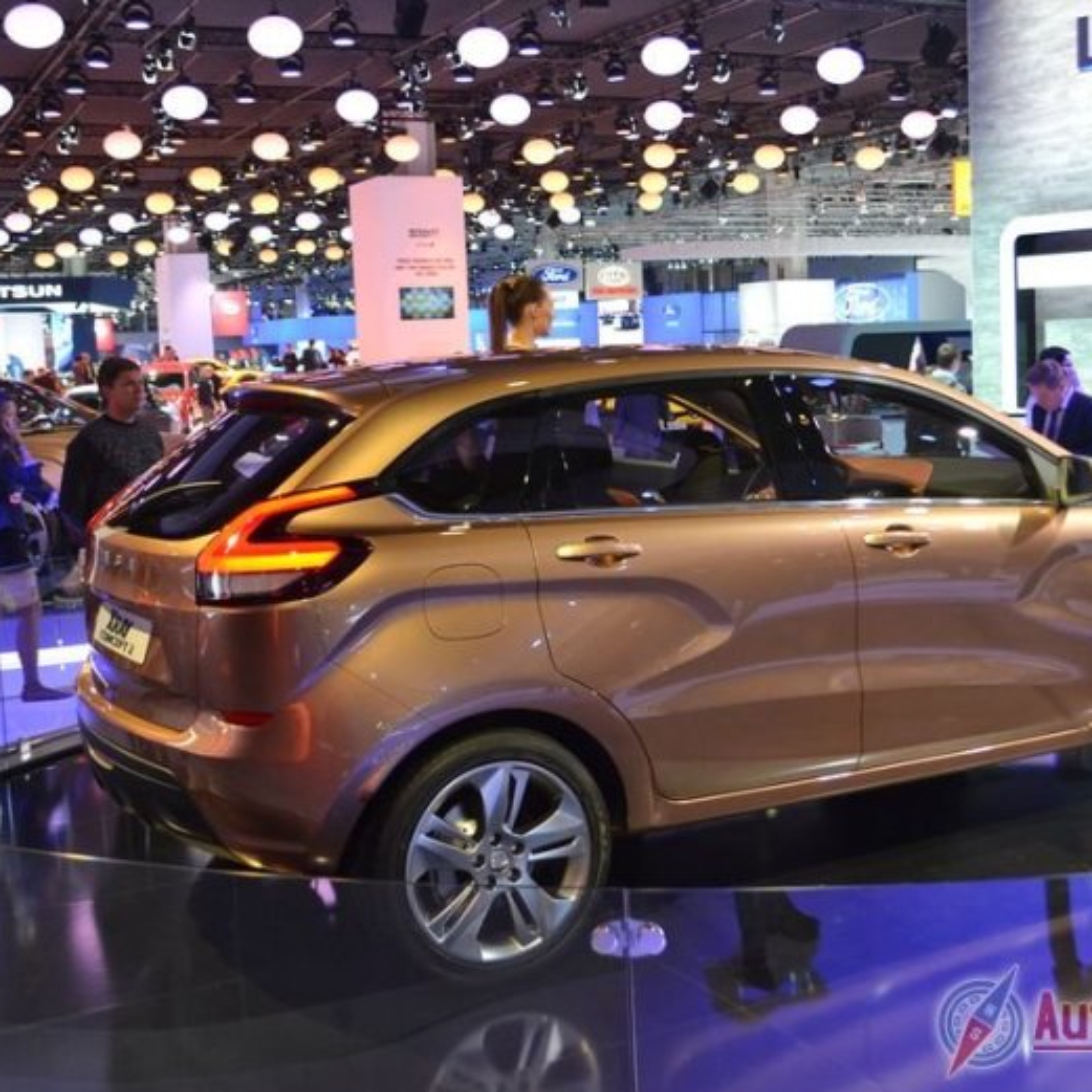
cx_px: 631
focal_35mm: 47
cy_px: 542
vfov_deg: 36.1
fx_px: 1677
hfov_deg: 36.0
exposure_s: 1/60
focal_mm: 24
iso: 720
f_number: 4
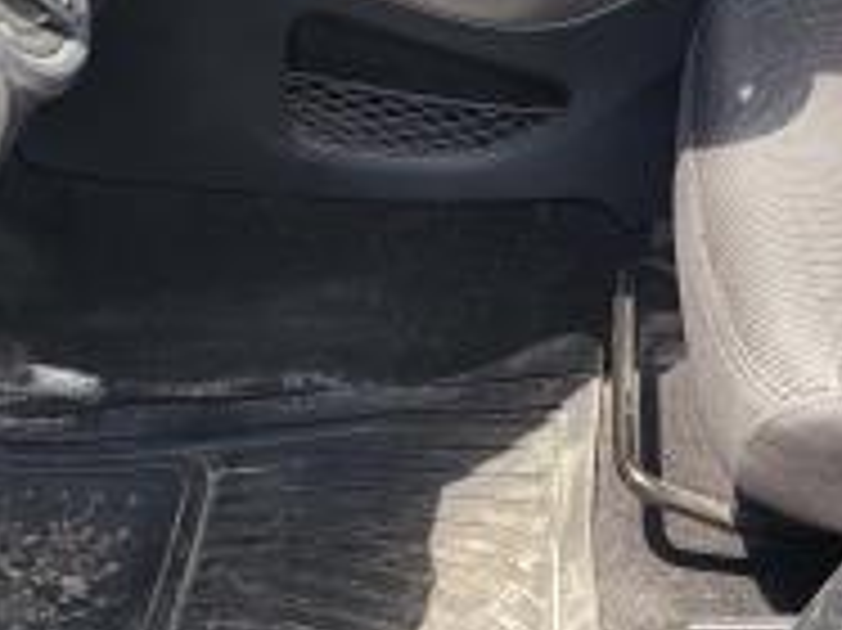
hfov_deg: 20.9
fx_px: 2163
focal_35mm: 89
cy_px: -198
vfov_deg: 15.7
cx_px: 928
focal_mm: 5.4
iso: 40
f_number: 1.8
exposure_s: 1/315
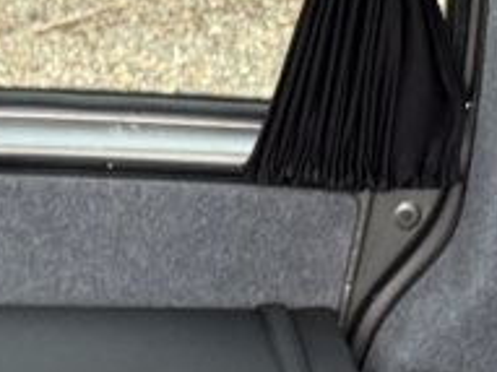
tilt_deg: -41.1
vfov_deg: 9.8
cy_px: 944
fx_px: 1851
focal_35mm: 129
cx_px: -39
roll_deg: -2.9
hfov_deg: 14.9
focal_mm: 6.76
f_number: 1.78
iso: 200
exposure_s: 1/121
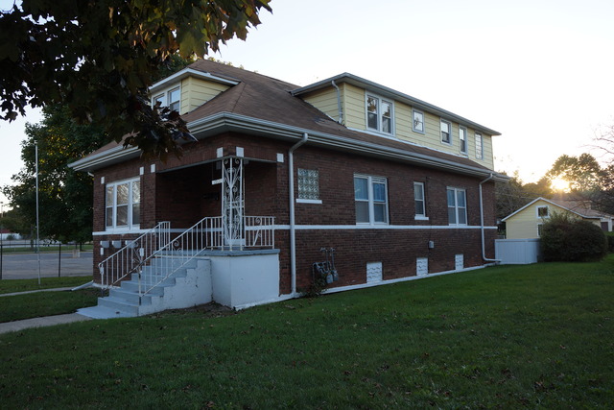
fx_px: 461
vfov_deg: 48.0
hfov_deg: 67.4
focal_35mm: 27
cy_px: 205
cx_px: 307
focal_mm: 18
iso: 100
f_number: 4.5
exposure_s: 1/80
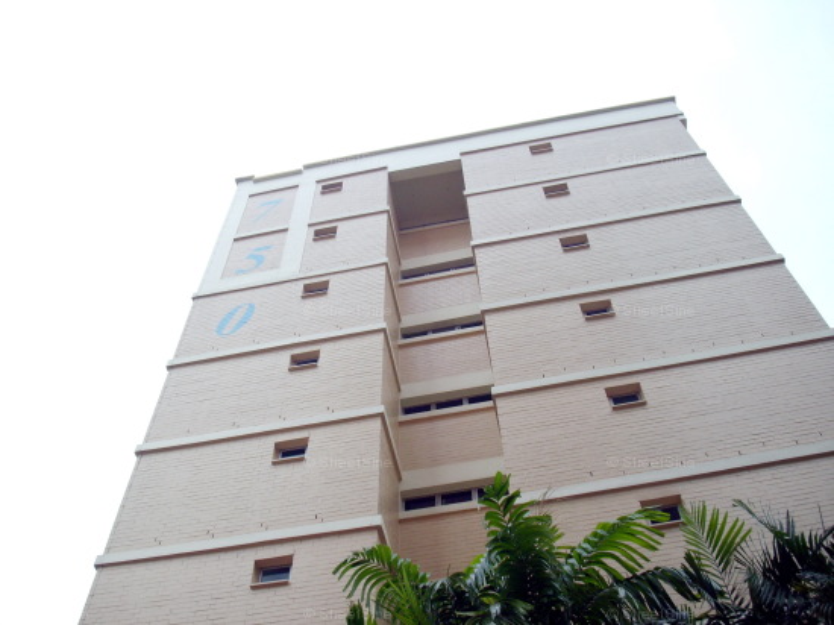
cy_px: 312
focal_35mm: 37
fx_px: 891
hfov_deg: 50.2
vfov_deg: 38.6
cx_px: 417
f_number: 5.6
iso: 80
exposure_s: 1/160
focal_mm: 6.2
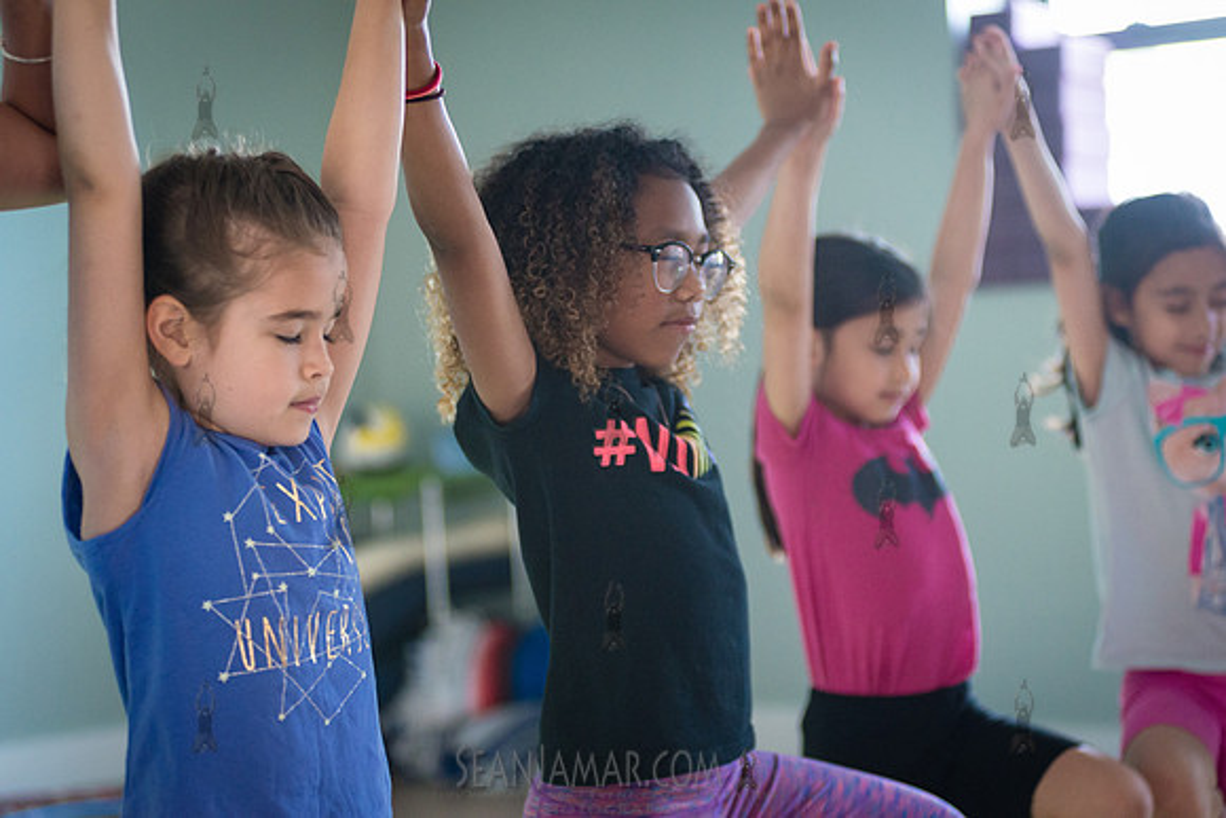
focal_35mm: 80
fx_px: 2725
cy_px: 409
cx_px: 613
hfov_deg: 25.4
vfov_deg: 17.1
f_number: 2.8
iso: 2000
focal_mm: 80
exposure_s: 1/250
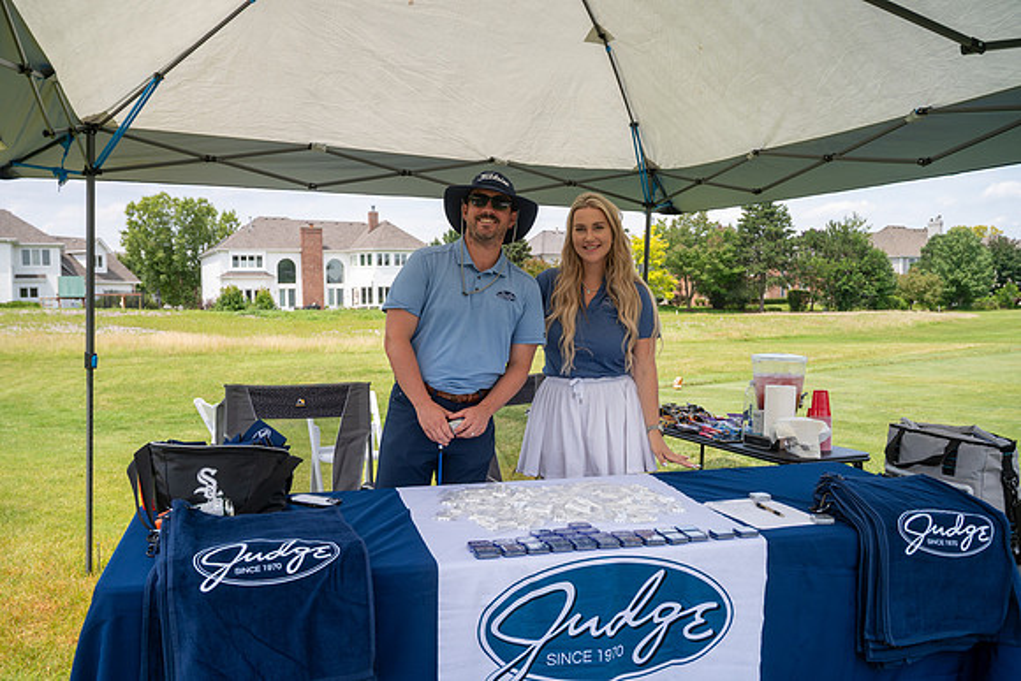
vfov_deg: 44.9
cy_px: 340
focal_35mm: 29
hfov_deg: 63.5
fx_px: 825
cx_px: 510
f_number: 5
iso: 250
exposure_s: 1/800
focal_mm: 29
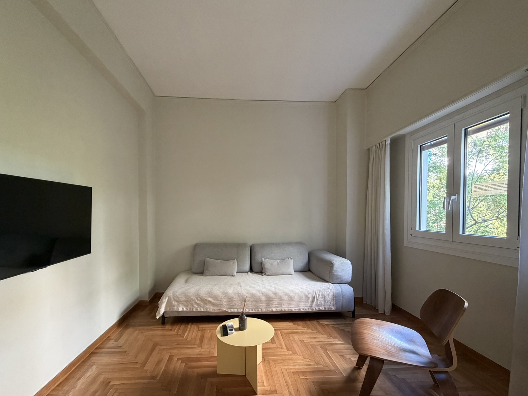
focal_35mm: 16
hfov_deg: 94.4
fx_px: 244
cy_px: 219
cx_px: 249
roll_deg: +0.3
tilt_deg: -1.5
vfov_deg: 77.8
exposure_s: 1/60
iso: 320
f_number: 2.2
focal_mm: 2.22
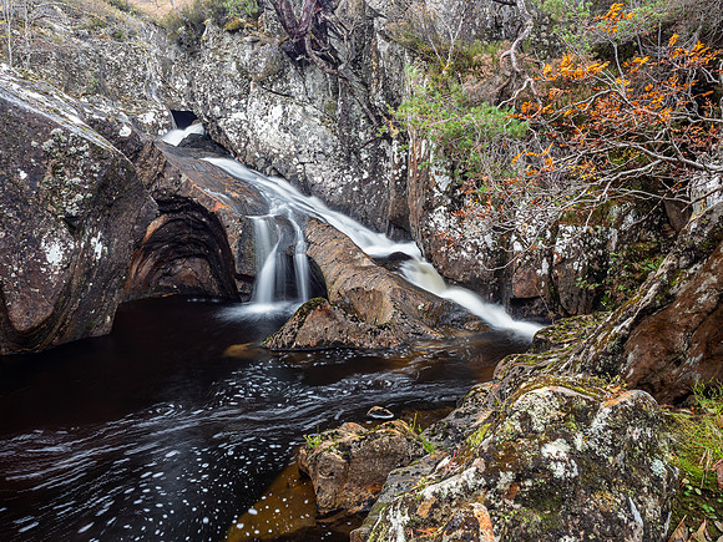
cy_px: 271
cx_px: 362
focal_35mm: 24
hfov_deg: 71.6
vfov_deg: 56.8
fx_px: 501
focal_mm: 12
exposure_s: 2
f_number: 7.1
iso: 200
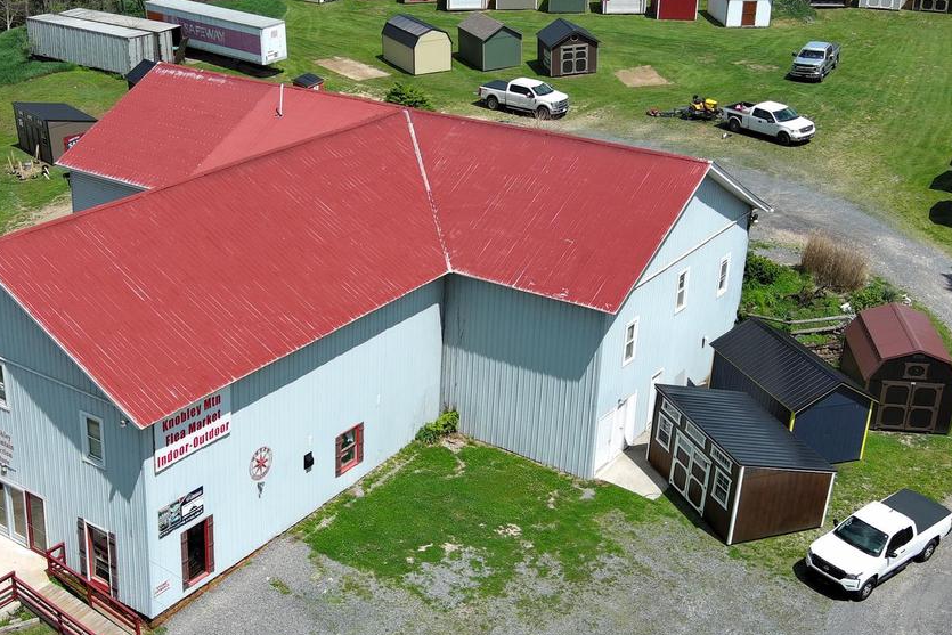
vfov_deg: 27.0
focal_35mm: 50
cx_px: 304
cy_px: 284
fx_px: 1322
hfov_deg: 39.1
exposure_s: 1/1587
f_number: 2.8
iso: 101
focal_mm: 10.57
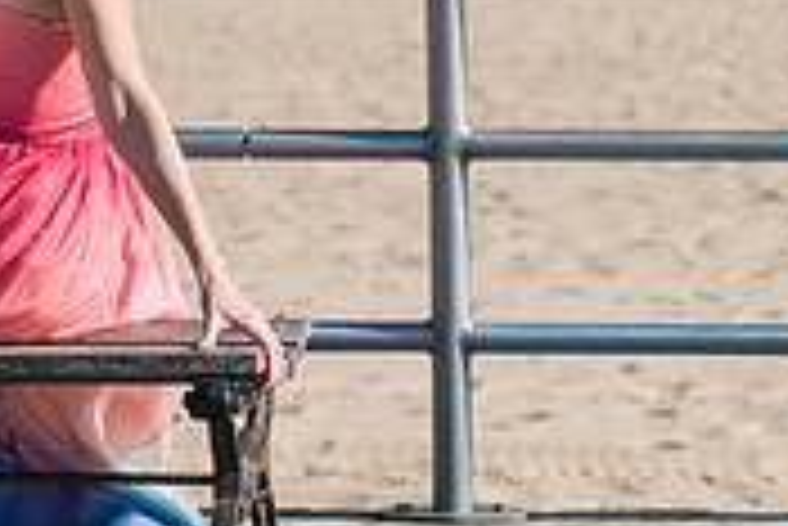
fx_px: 7098
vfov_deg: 4.2
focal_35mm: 324
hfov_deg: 6.3
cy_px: 49
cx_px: 140
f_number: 4
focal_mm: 98
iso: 200
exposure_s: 1/3200
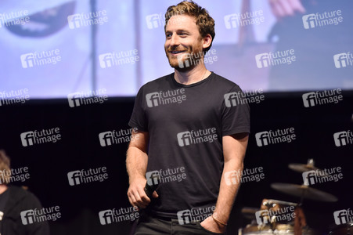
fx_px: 1960
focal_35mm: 200
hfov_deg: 10.3
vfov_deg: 6.9
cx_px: 176
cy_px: 118
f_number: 4
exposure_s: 1/200
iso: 3200
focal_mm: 200
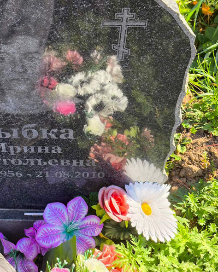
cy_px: 134
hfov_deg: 22.8
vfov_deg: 28.7
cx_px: 42
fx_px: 532
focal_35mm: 66
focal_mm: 4.71
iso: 50
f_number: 1.7
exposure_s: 1/353
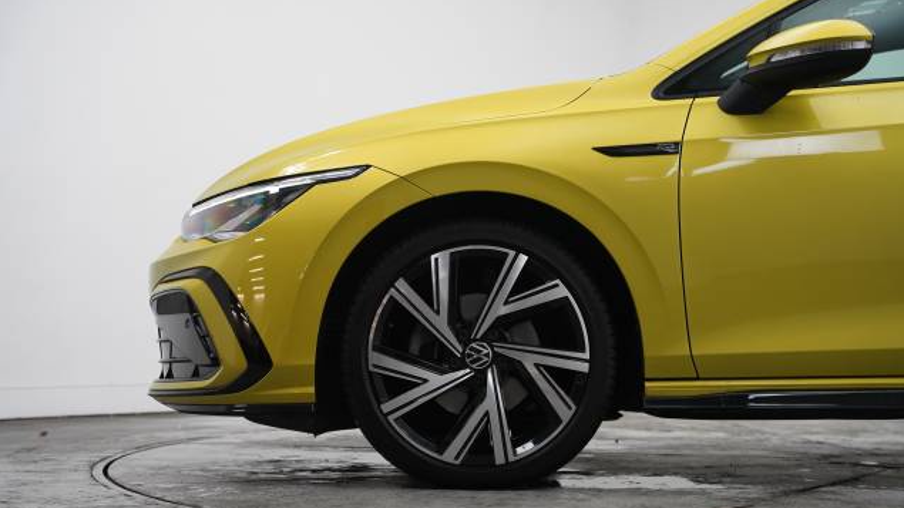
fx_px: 1393
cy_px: 275
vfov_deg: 20.7
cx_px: 454
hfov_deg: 36.0
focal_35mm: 58
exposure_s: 1/160
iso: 1600
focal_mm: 55.1
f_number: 4
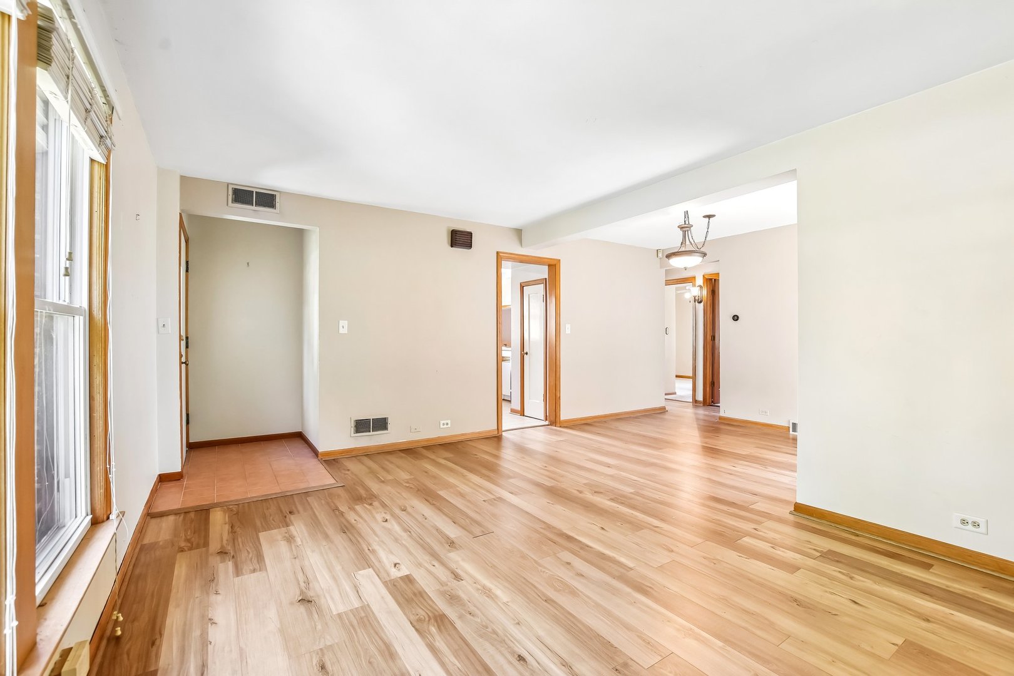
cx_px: 507
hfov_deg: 100.4
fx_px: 422
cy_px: 338
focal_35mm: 15
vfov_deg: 77.3
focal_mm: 10
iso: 400
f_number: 8
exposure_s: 1/15
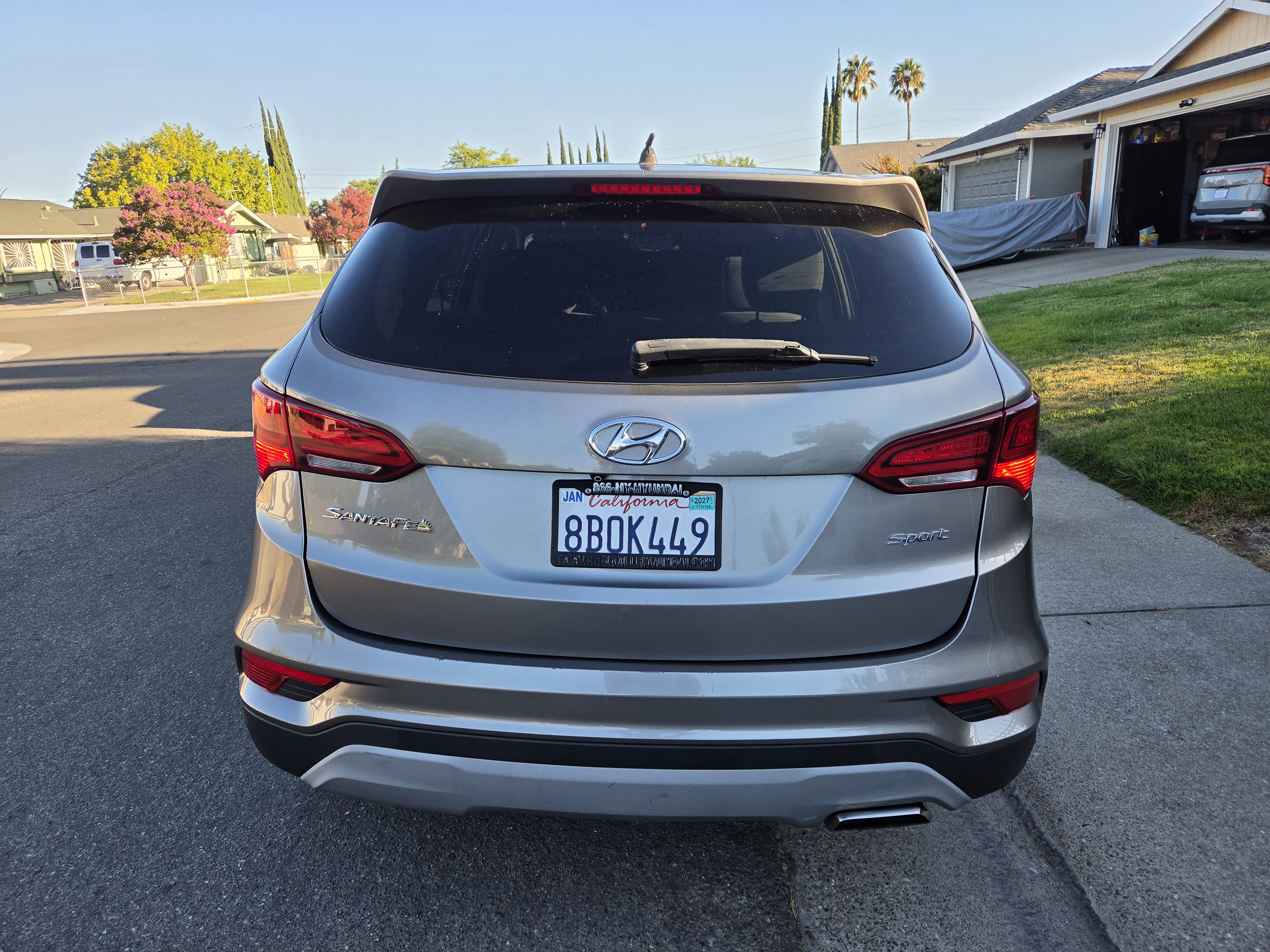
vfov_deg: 58.9
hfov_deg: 73.9
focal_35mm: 23
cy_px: 476
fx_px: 844
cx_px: 635
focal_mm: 5.4
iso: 80
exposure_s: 1/1742
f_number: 1.8
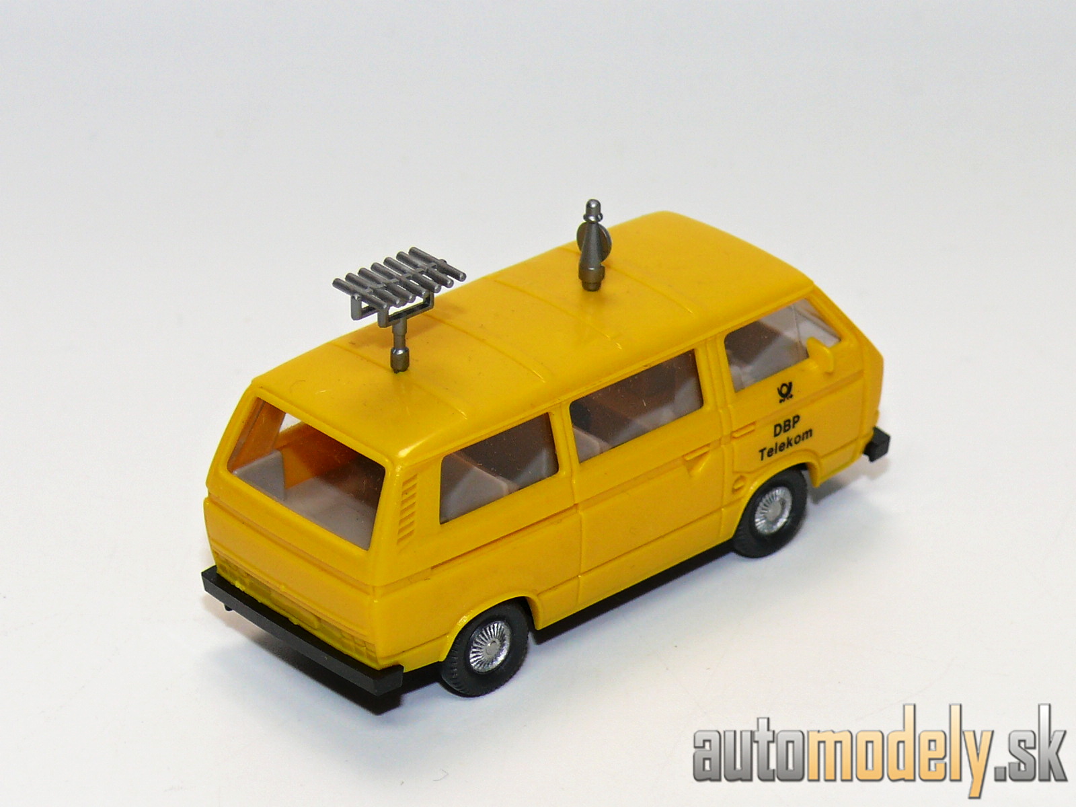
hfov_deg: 14.6
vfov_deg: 11.0
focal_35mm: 135
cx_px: 538
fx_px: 4196
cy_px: 404
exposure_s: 1/30
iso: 100
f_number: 4
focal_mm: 16
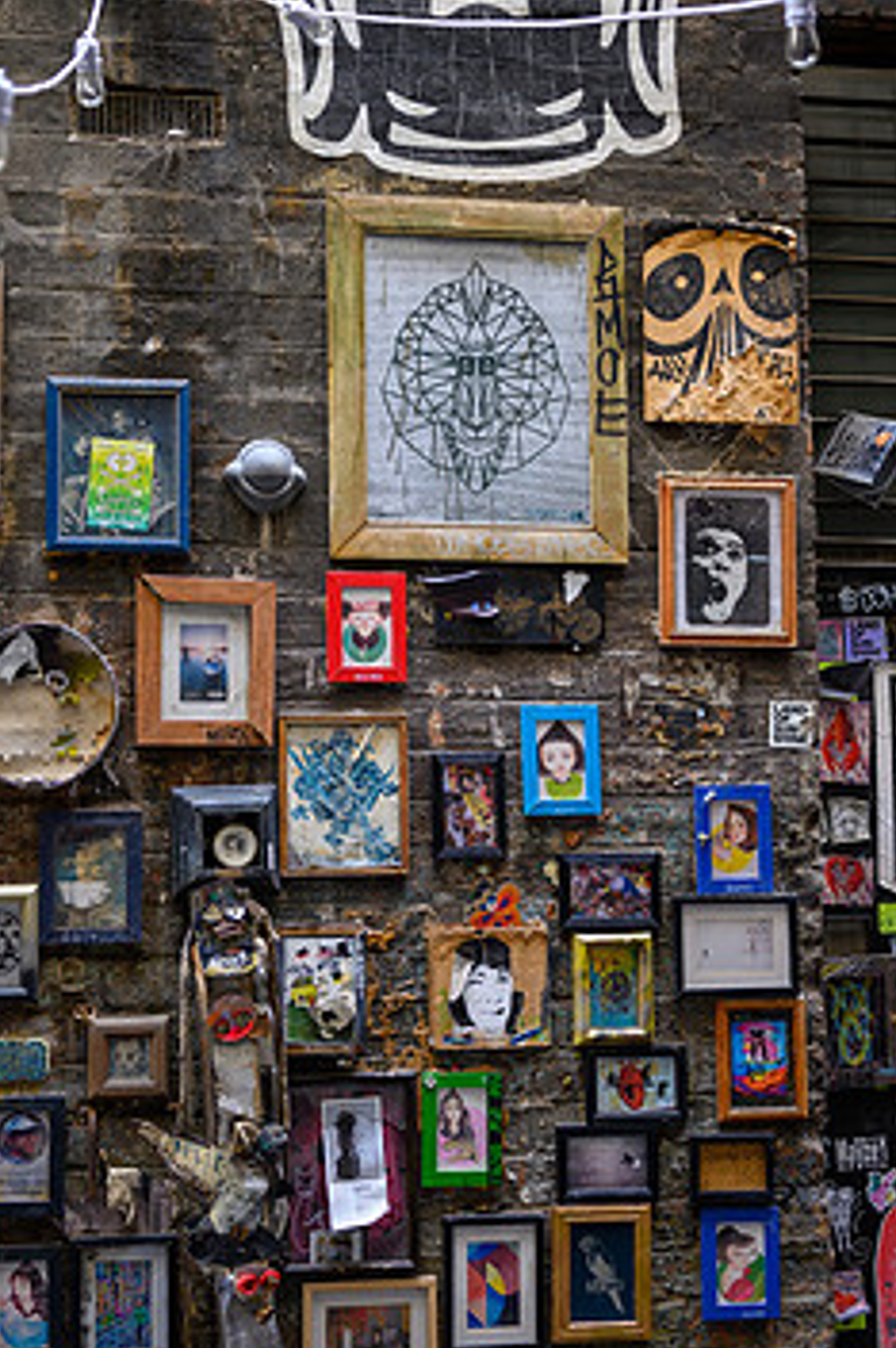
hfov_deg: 21.2
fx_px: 2394
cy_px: 647
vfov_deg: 31.4
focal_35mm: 64
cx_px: 337
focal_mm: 50
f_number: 2
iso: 64
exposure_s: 1/60
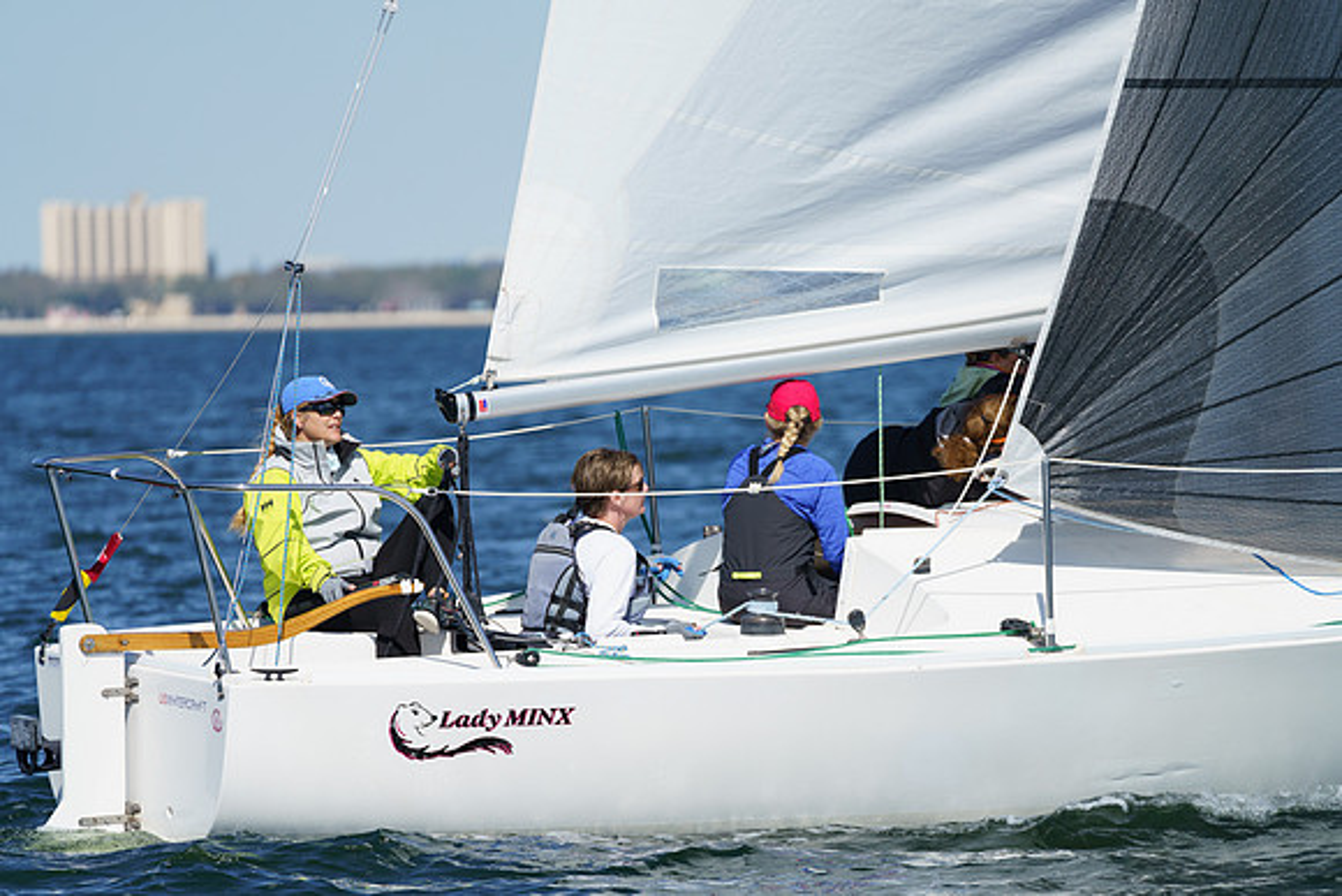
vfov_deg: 3.4
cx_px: 671
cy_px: 448
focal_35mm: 400
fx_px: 14914
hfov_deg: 5.2
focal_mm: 400
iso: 320
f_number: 8
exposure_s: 1/1250
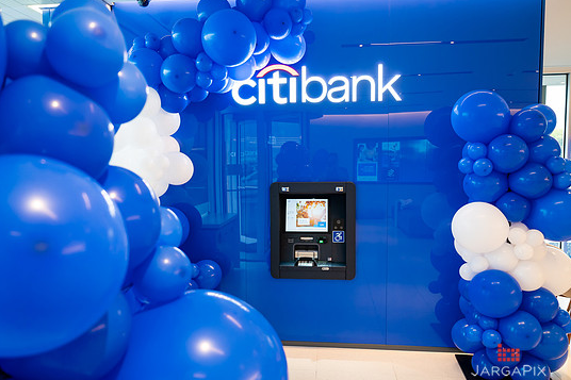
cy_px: 194
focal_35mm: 29
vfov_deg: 44.9
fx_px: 460
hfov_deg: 63.6
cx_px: 273
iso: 500
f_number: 3.2
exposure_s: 1/160
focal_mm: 25
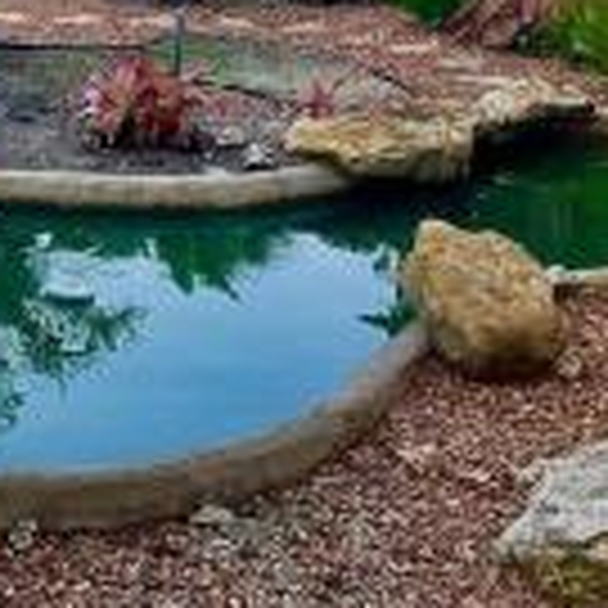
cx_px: -29
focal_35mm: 76
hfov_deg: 21.8
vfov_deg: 22.0
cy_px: 14
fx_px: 1510
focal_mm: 3
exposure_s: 1/120
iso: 50
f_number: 1.8
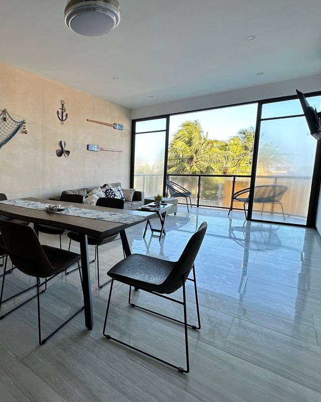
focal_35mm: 20
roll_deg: -1.0
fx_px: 238
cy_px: 200
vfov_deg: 80.4
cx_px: 76
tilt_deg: -7.8
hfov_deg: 63.6
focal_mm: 2.22
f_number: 2.2
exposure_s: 1/123
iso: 40
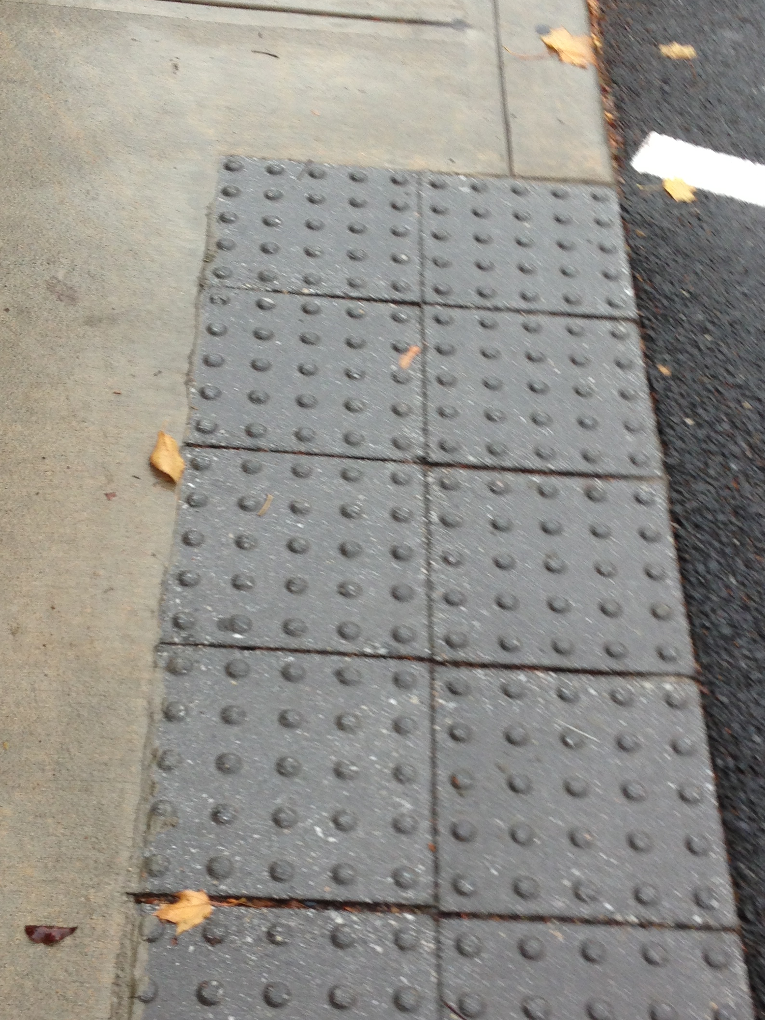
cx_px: 428
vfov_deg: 37.4
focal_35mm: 51
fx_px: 1503
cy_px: 568
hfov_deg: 28.5
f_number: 2.4
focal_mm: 4.13
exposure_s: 1/120
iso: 80
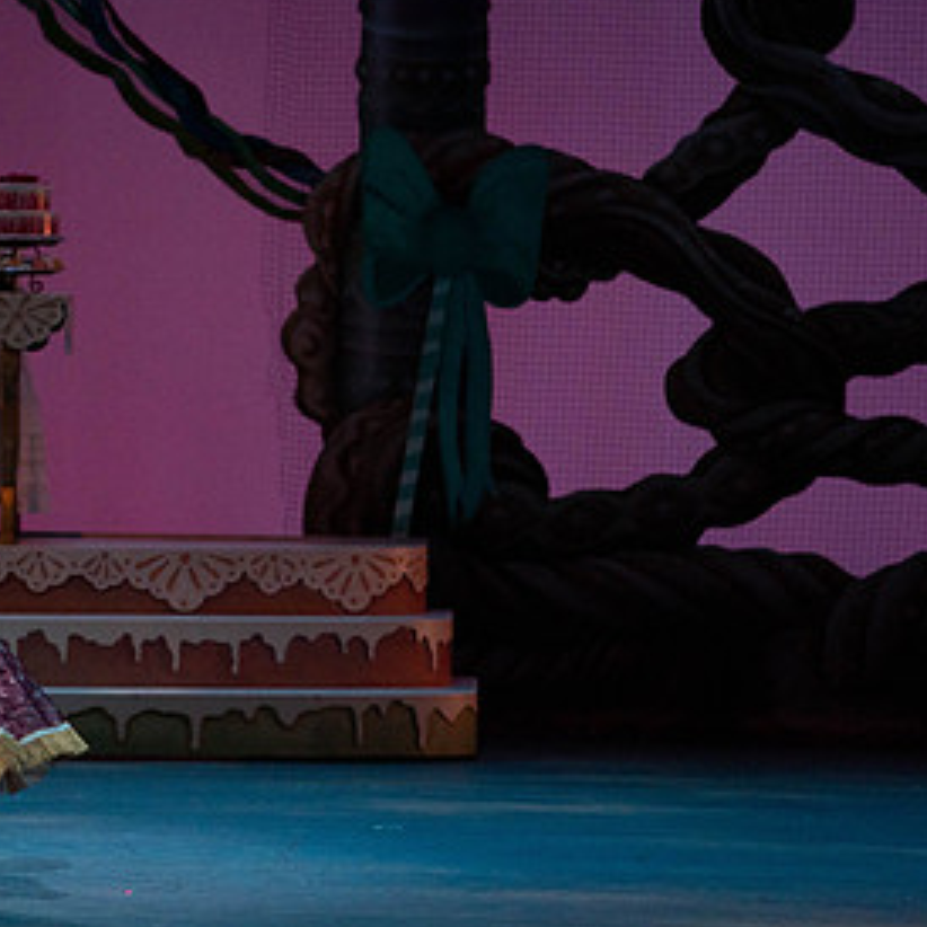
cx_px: 34
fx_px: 10907
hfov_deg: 4.9
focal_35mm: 360
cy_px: 414
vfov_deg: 4.9
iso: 3200
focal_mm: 200
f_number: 5.6
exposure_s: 1/320
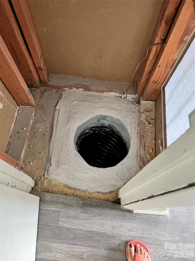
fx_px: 195
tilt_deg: -66.8
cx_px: 98
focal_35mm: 26
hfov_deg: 53.1
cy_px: 130
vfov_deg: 67.3
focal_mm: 5.7
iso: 250
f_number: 1.5
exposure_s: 1/60
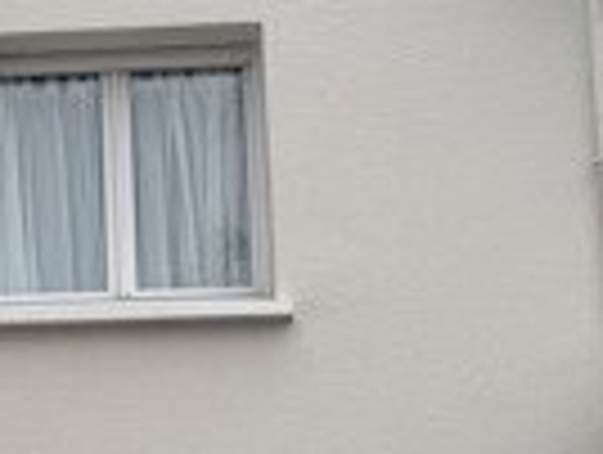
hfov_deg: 12.3
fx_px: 2705
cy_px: 270
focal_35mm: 155
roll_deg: +1.3
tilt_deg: +13.1
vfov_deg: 9.6
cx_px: -220
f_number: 1.6
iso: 64
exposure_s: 1/1155
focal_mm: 5.96
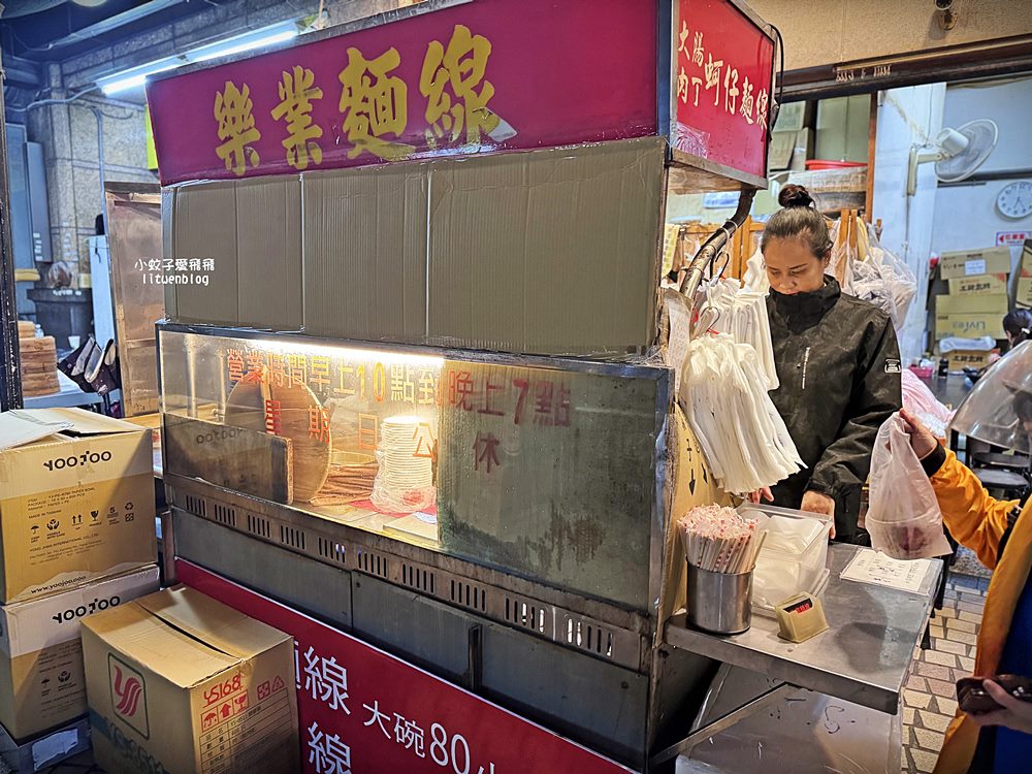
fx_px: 716
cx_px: 516
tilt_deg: -7.6
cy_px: 387
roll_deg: +0.3
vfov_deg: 56.8
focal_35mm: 24
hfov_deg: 71.6
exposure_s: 1/60
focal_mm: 6.76
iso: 500
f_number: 1.78
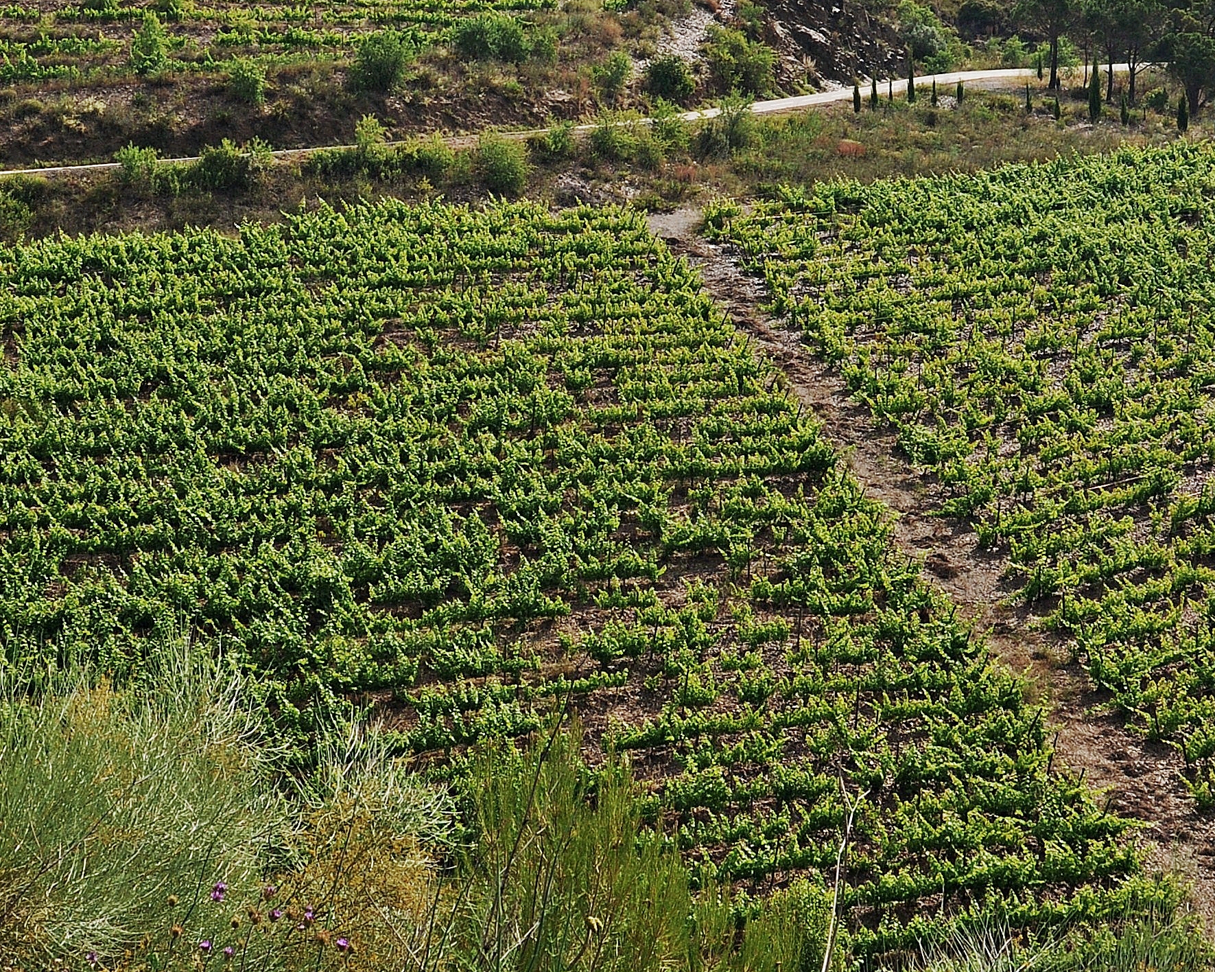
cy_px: 266
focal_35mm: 85
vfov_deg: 17.9
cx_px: 587
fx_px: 3061
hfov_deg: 22.5
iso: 200
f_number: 10
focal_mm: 25
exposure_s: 1/400
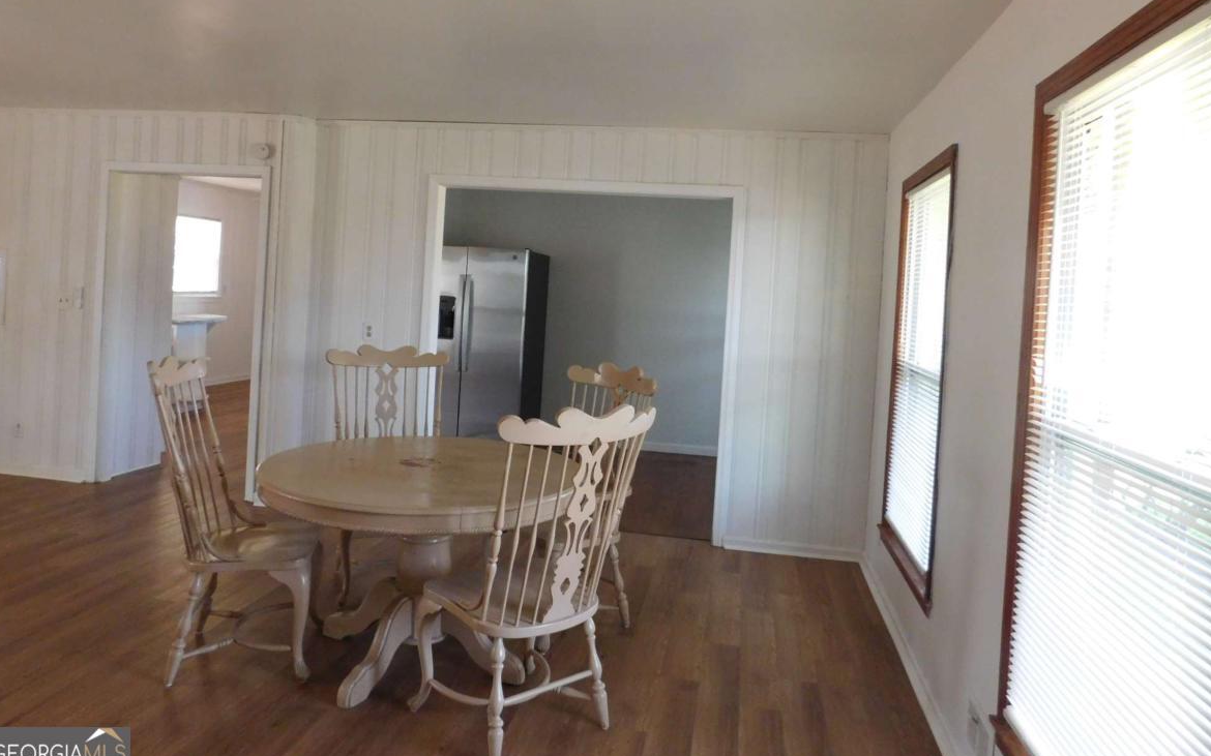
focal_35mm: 25
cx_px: 611
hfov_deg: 72.6
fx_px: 825
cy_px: 308
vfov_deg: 49.0
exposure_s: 1/25
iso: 400
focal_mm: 4
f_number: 3
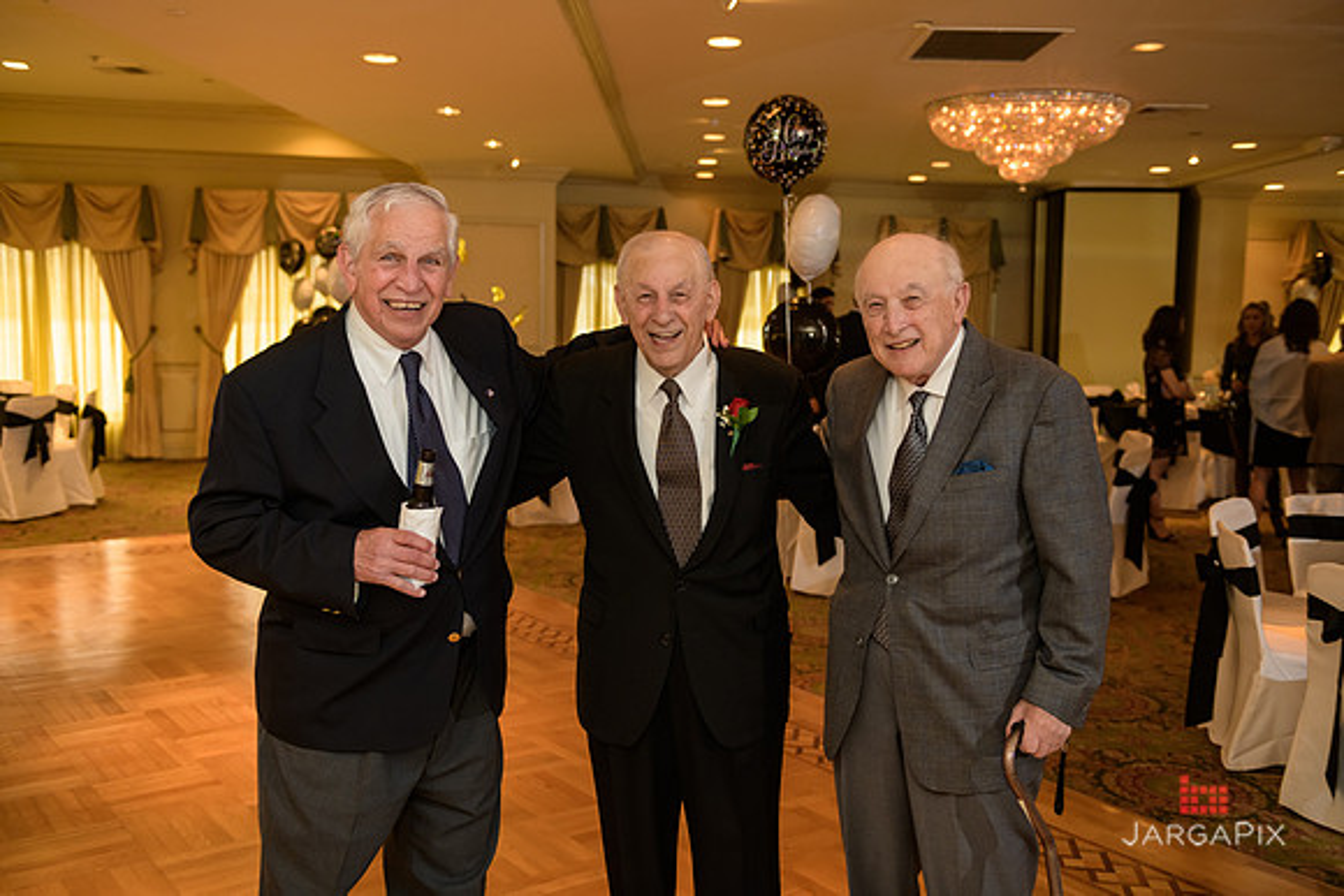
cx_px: 672
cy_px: 448
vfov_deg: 37.9
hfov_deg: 54.4
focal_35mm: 35
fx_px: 1307
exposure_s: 1/125
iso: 1000
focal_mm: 35
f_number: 3.2
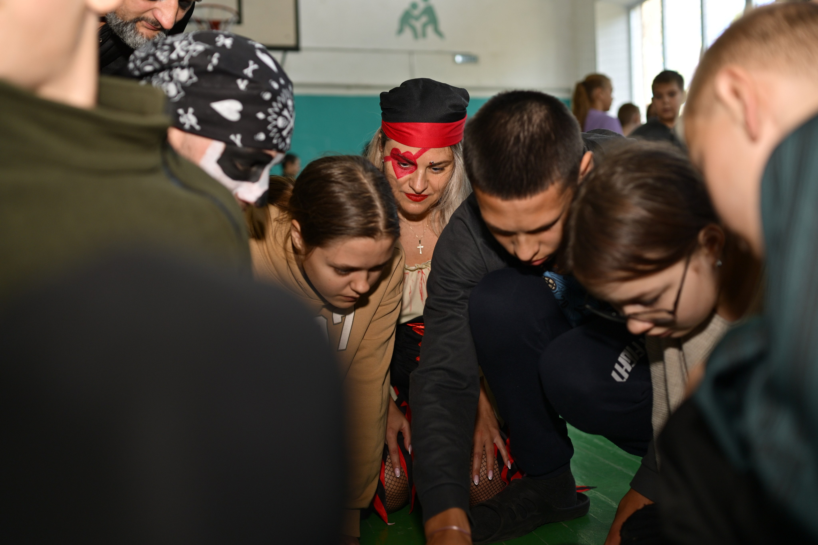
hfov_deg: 54.4
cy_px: 272
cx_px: 409
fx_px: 795
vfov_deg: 37.9
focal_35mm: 35
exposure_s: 1/320
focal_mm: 35
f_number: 2.2
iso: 200
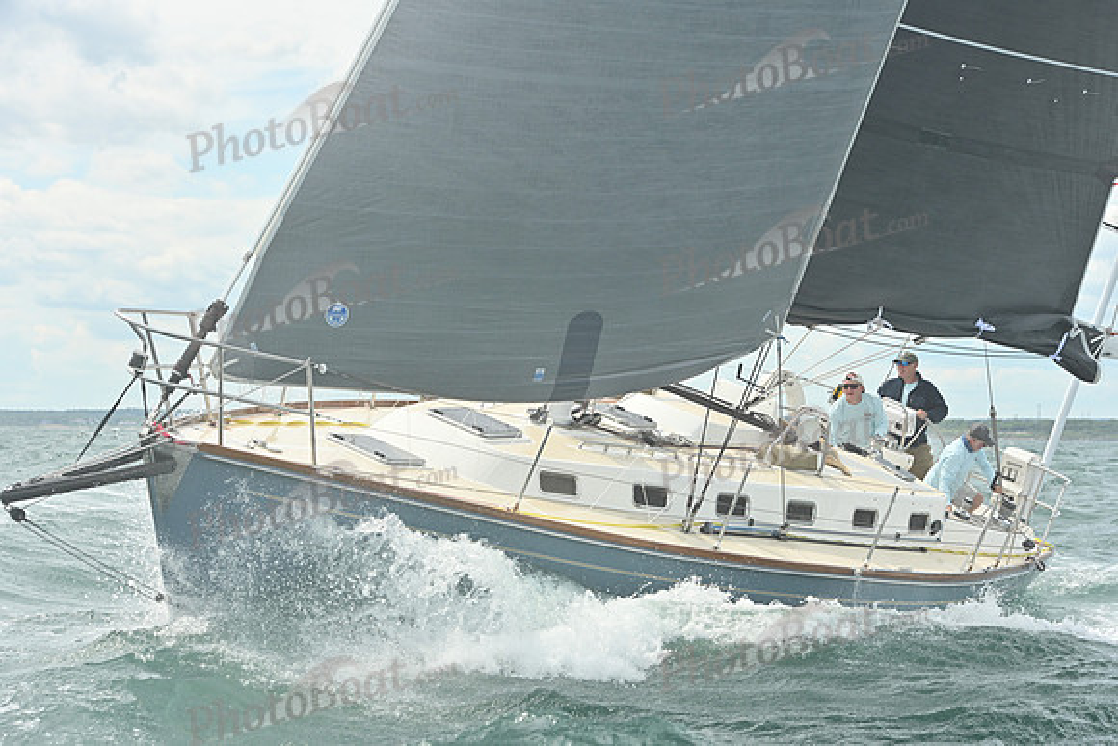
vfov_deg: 15.2
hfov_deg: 22.6
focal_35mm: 90
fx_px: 2796
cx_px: 559
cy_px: 373
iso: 320
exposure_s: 1/1250
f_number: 8
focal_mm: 90
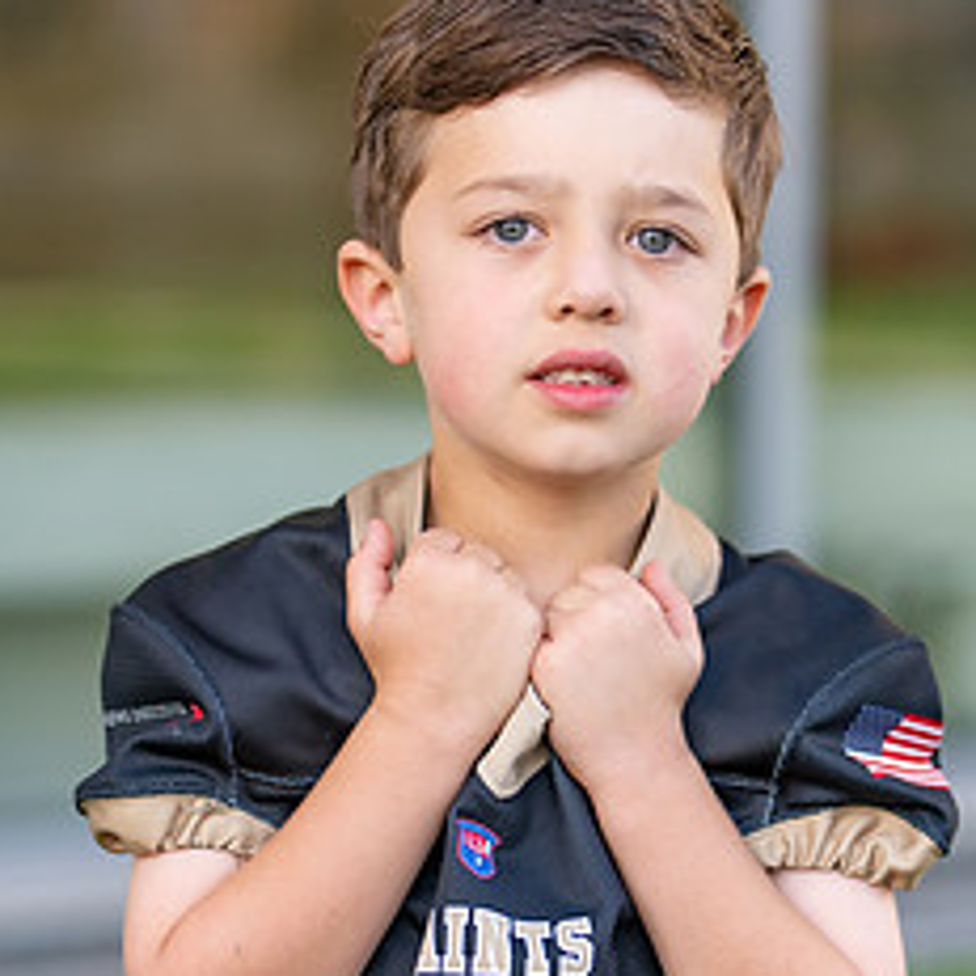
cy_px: 652
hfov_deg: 13.7
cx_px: 586
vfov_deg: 13.7
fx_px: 4051
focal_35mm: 127
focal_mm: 50
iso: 200
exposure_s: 1/1000
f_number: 1.2
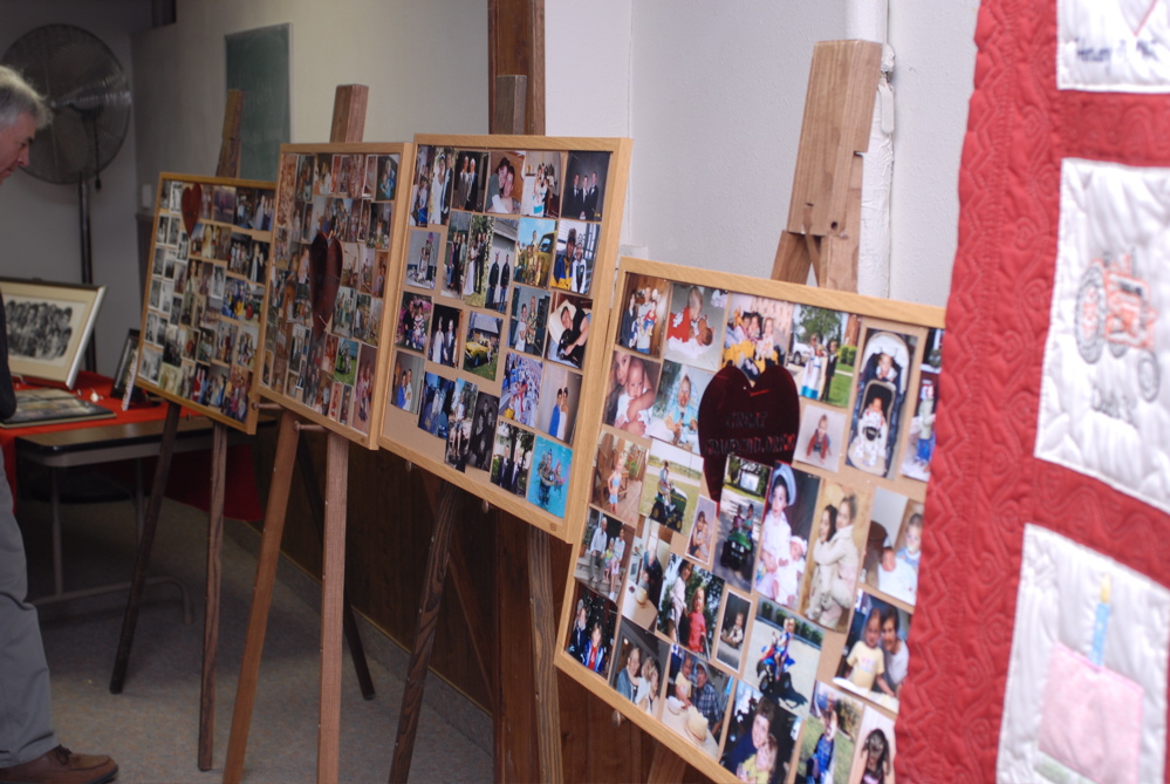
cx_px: 585
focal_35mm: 52
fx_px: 1708
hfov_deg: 37.8
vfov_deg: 25.8
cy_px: 392
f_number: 4
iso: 200
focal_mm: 35
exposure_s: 1/30
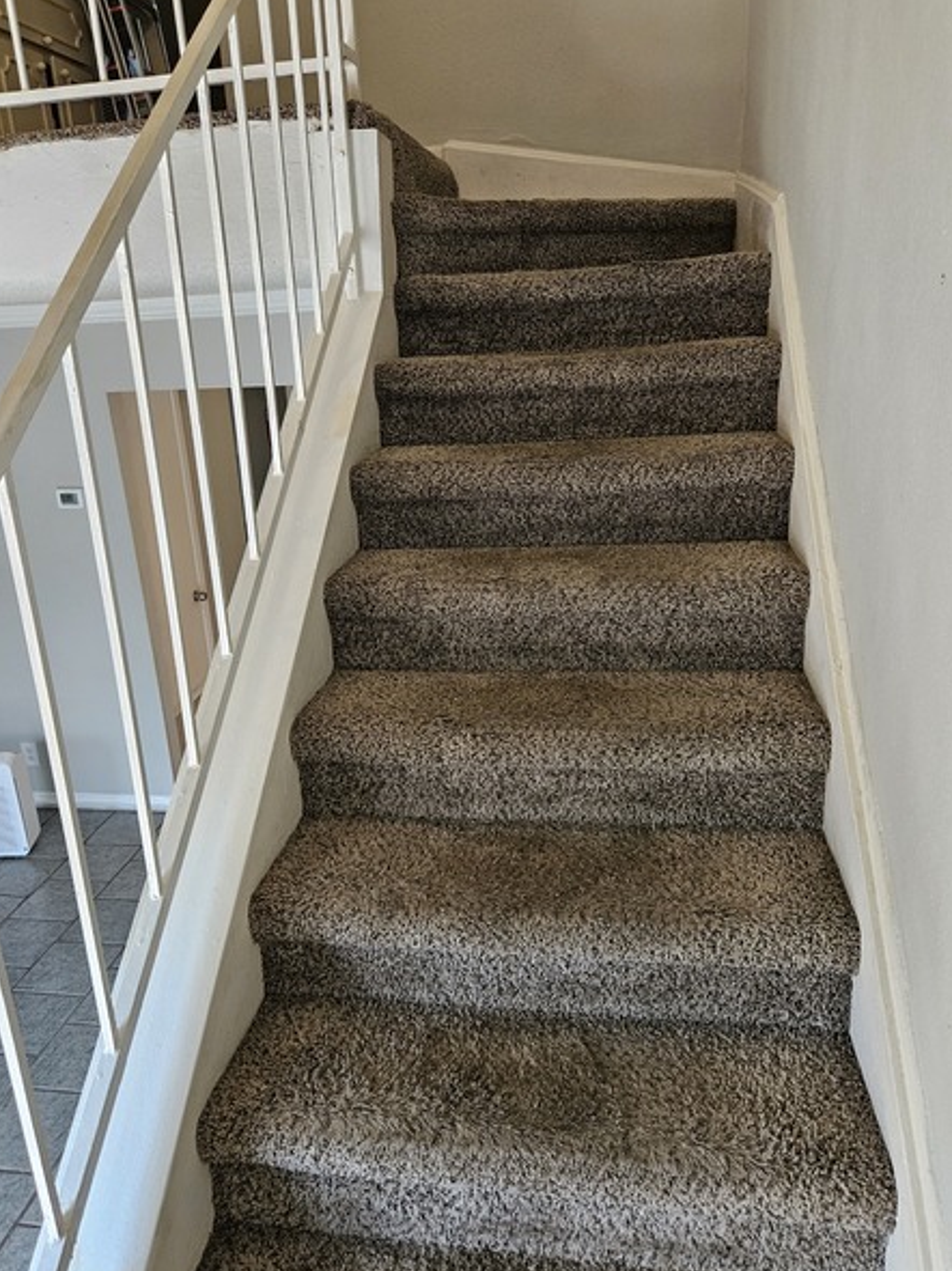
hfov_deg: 53.0
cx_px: 470
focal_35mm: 26
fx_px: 954
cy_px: 665
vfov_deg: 67.3
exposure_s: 1/359
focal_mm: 5.4
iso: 400
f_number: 1.8
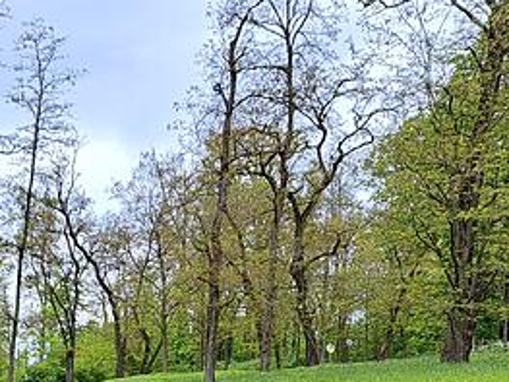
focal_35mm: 73
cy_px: 547
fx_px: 1073
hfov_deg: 25.2
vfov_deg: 18.2
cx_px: -15
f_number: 1.8
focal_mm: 5.23
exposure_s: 1/339
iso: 50
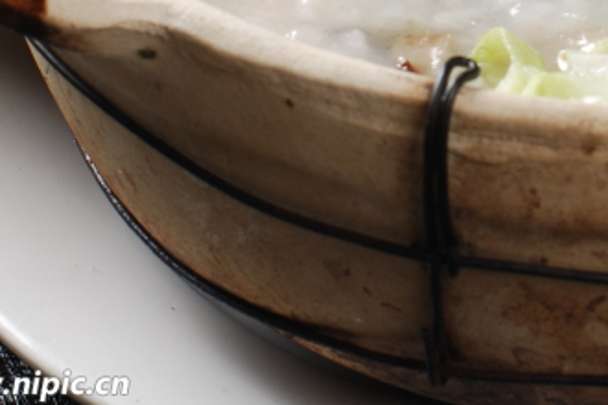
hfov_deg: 8.8
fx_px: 3935
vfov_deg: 5.8
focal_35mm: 233
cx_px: 684
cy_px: -214
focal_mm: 50
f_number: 14
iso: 100
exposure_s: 1/125
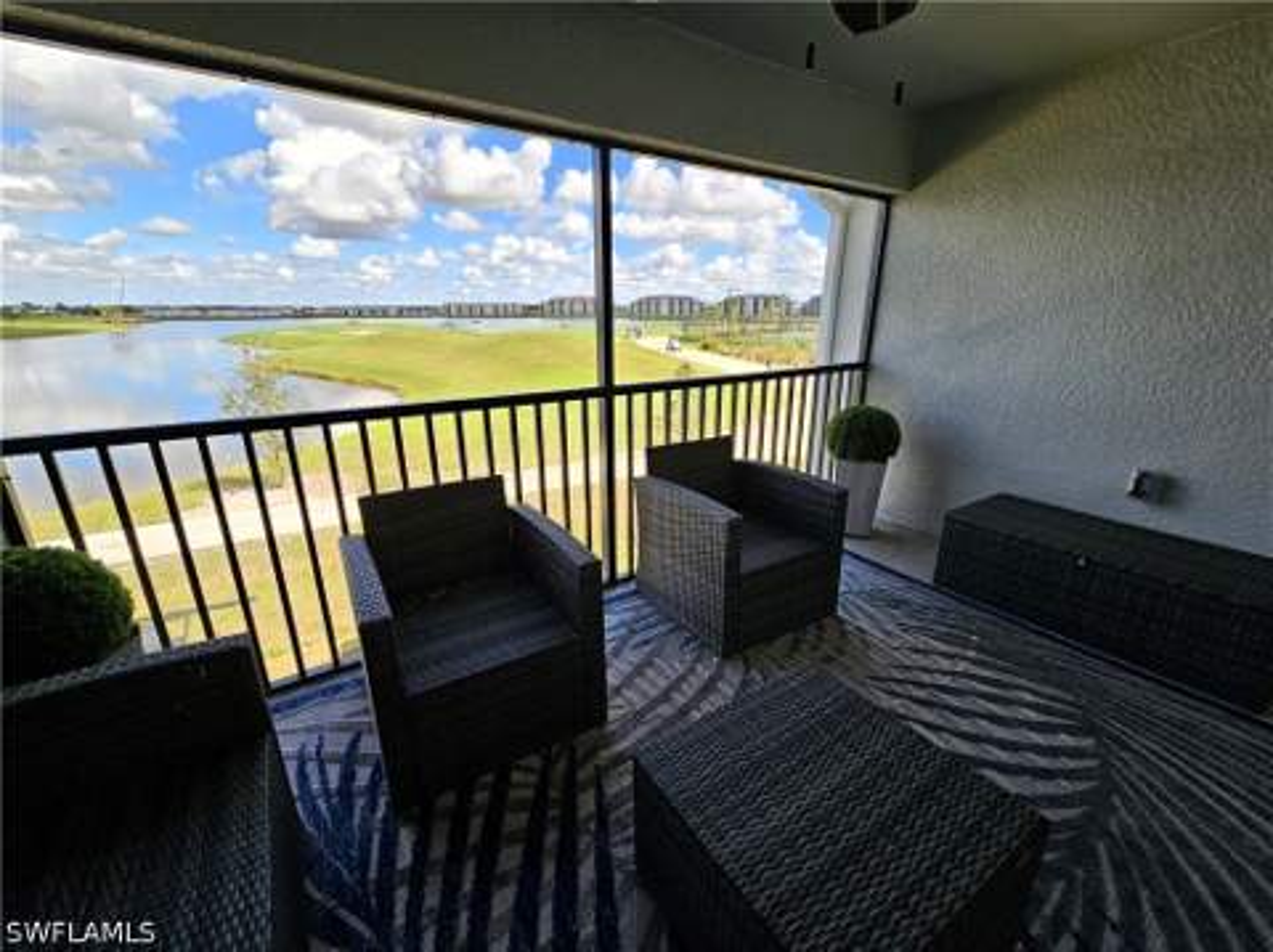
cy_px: 476
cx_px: 636
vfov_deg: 89.8
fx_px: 478
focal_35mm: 13
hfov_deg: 106.2
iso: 50
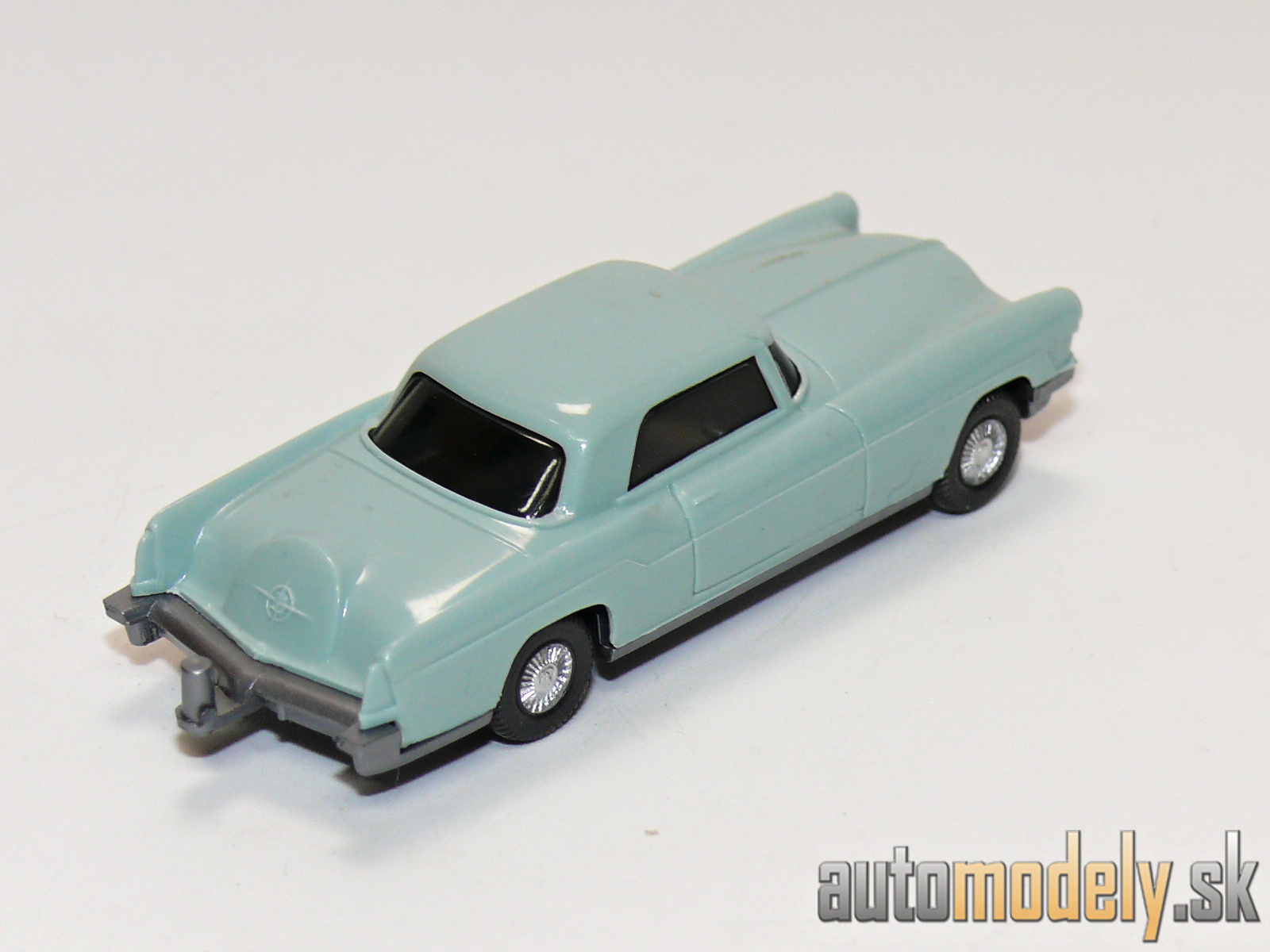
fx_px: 4916
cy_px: 476
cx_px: 635
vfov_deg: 11.1
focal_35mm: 134
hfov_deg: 14.7
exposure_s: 1/30
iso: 100
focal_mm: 15.9
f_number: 4
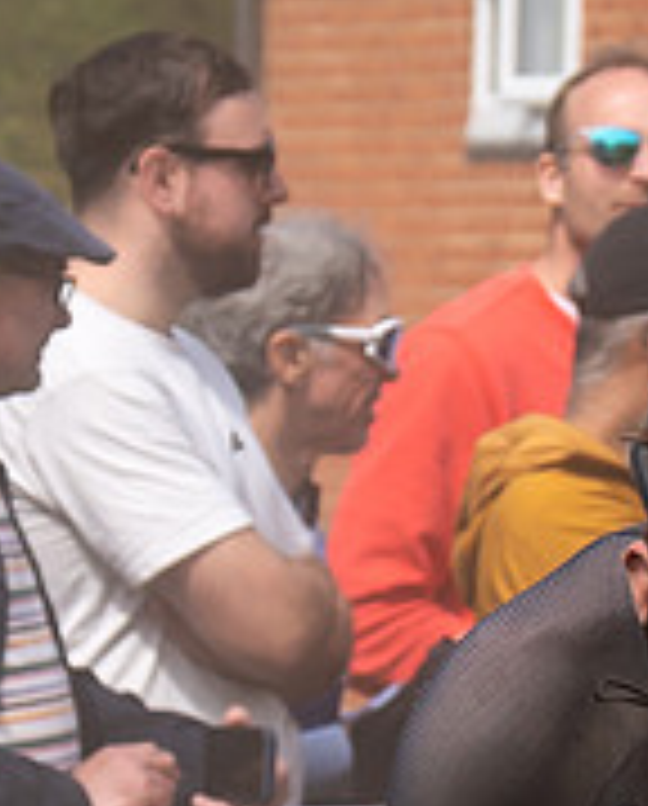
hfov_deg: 2.4
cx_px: 1005
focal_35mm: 637
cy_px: 984
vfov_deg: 3.0
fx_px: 15219
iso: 200
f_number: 5
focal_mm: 70
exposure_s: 1/1000
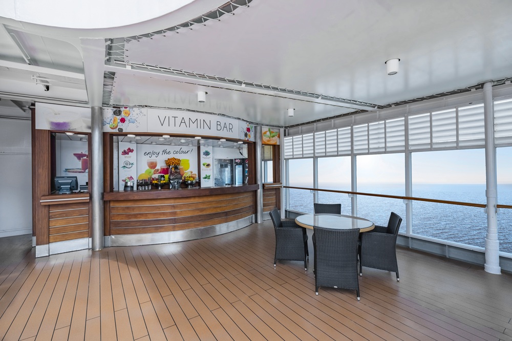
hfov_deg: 96.8
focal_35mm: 16
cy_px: 170
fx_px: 227
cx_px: 256
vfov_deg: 73.7
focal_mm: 16
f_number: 11
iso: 200
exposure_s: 1/1000
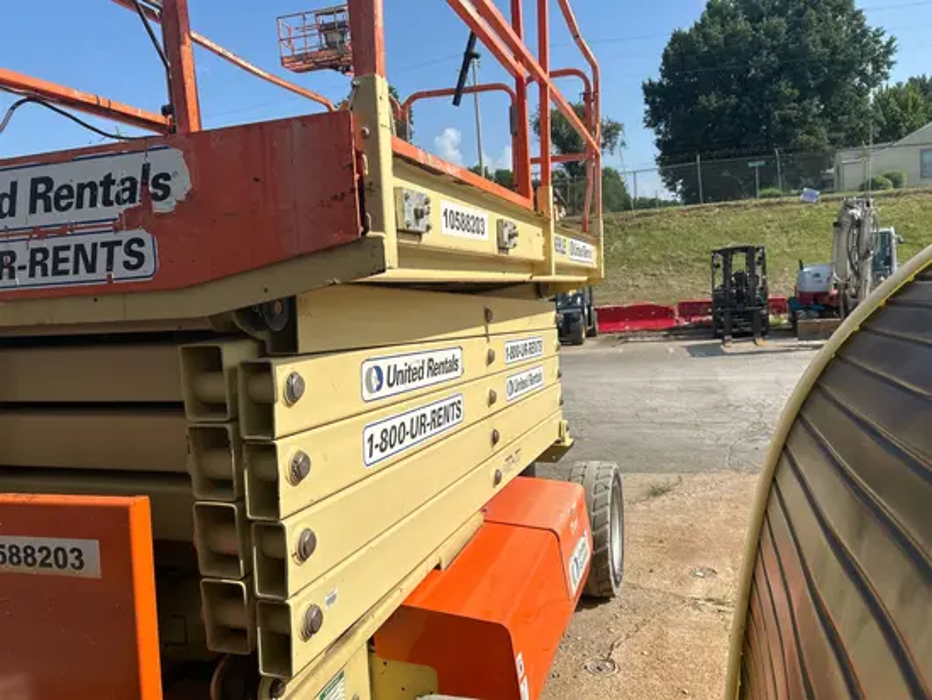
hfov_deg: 67.3
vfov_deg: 53.1
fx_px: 700
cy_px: 350
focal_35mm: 26
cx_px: 466
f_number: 1.5
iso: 50
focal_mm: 5.7
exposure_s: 1/5882
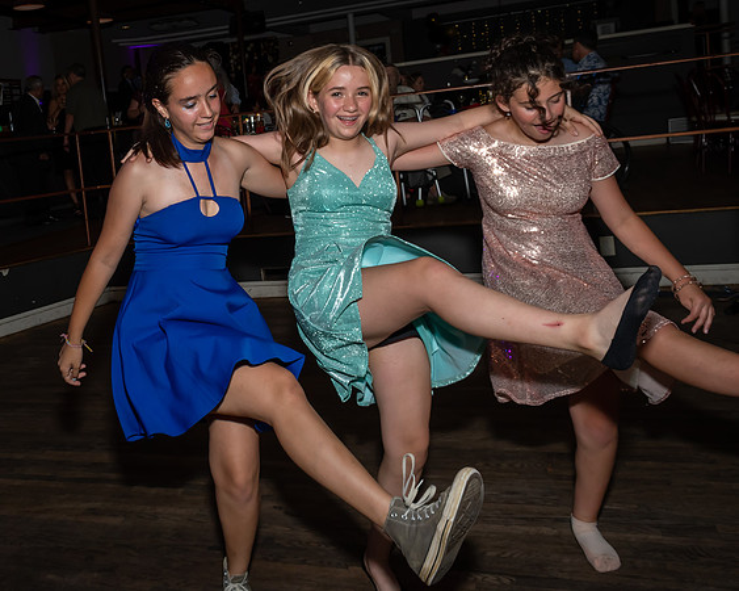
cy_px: 205
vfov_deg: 39.2
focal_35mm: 37
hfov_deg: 46.3
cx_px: 160
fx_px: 820
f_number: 6.3
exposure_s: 1/250
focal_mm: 17
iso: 400
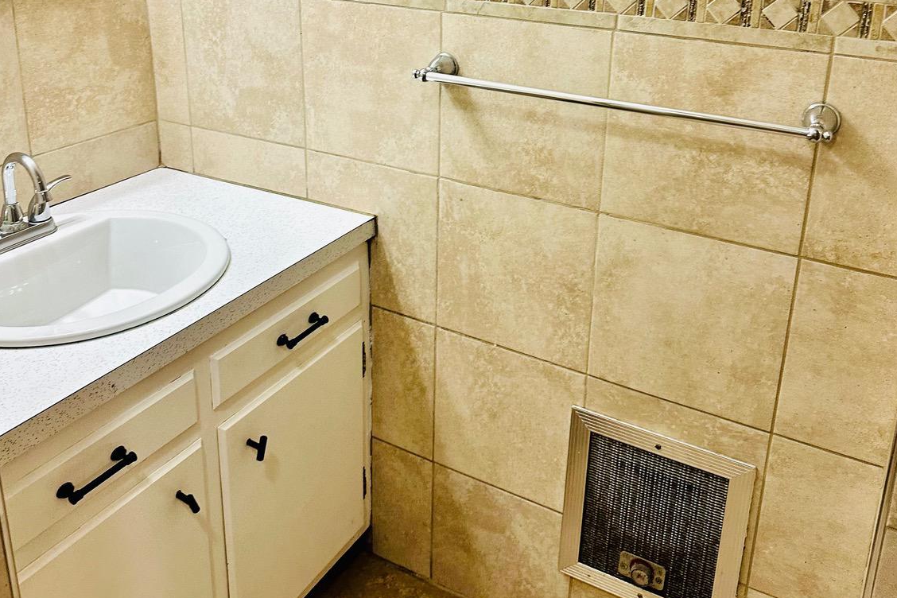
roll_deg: -1.1
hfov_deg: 55.8
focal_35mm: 34
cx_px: 442
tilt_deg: -16.2
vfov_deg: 37.6
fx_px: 847
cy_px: 125
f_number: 1.78
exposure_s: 1/120
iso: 160
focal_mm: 6.86
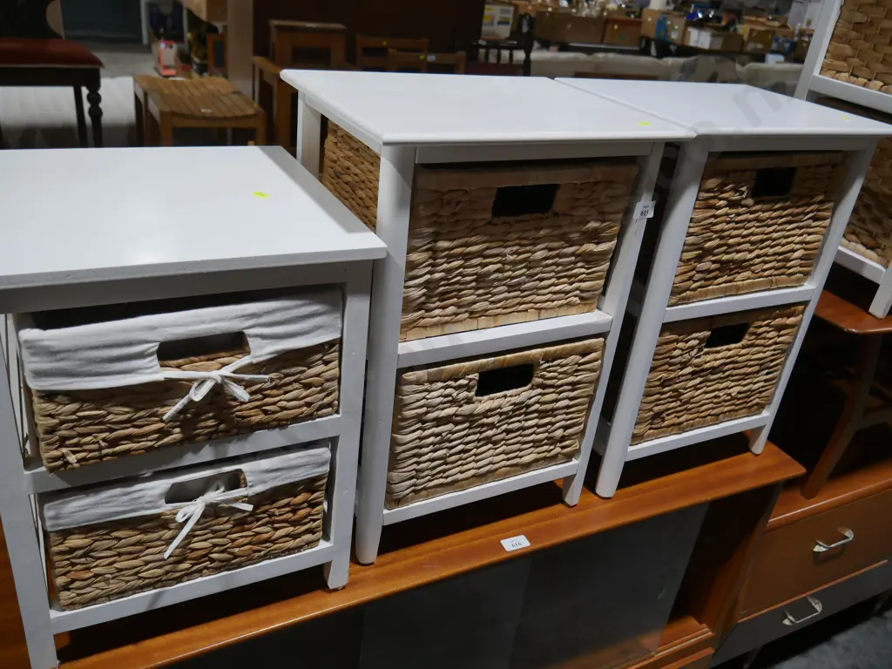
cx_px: 446
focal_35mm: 28
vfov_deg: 49.7
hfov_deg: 63.4
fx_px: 722
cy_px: 334
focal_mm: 14
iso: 200
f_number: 3.5
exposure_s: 1/125
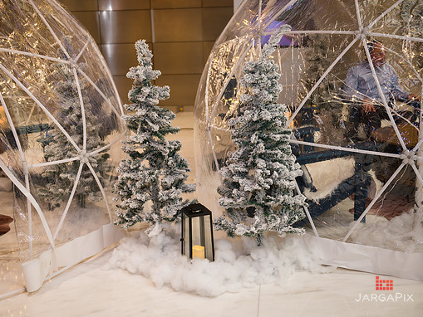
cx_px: 194
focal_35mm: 46
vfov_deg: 31.5
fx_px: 562
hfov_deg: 41.2
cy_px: 159
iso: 400
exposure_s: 1/200
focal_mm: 42
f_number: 3.2
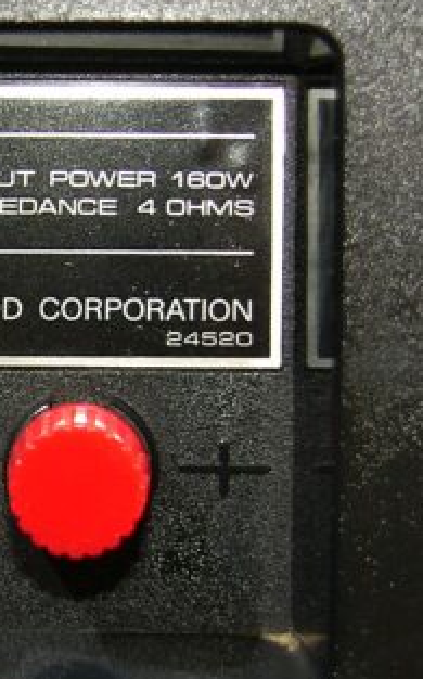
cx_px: -52
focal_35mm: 183
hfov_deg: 7.1
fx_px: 3383
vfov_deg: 11.5
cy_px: 384
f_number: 3.2
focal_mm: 23.2
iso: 50
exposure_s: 1/100
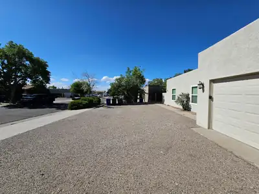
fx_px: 97
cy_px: 97
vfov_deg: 89.9
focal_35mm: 13
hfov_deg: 106.2
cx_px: 130
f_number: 2.2
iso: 50
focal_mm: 2.2
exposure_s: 1/3418
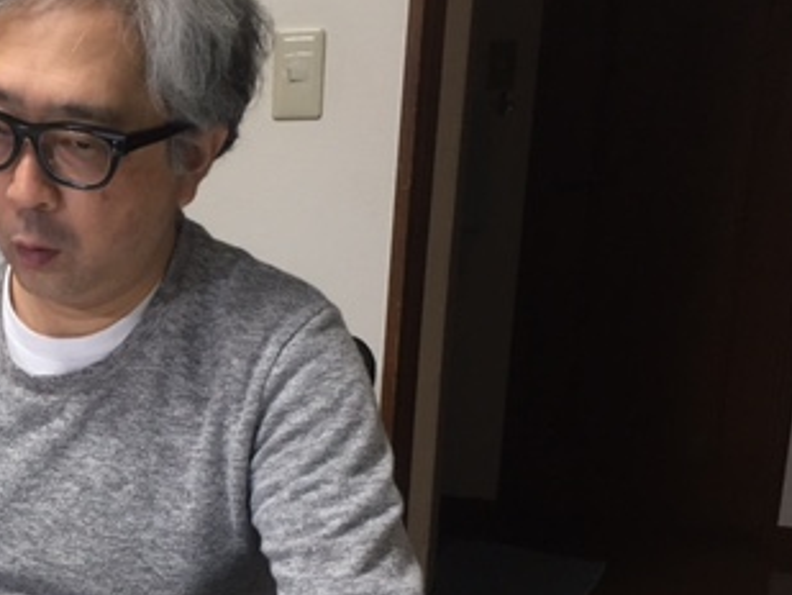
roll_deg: +0.3
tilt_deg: -15.1
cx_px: 10
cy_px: 480
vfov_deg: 24.0
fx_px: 1373
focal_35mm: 60
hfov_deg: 30.1
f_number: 2.2
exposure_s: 1/30
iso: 100
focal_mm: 4.15
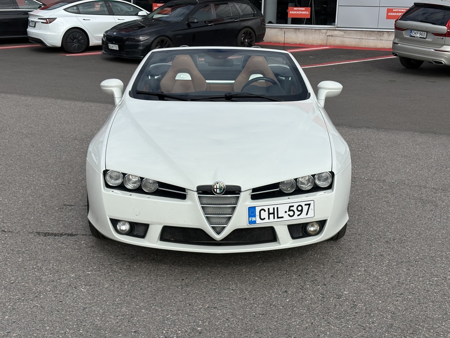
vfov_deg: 28.0
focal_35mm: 52
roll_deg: -1.0
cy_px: 169
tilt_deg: -10.1
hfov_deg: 36.8
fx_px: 676
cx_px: 225
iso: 25
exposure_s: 1/4975
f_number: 1.6
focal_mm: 5.96
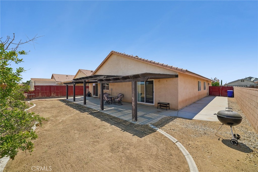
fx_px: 93
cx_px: 129
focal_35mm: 13
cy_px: 86
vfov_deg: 85.4
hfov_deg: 108.3
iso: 100
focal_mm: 13
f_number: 8
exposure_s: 1/200
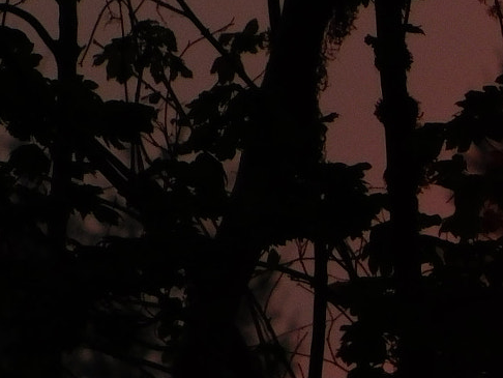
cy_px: 378
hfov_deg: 0.7
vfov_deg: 0.5
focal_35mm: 3006
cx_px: 750
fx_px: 43701
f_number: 6.5
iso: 125
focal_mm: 160
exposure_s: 1/320
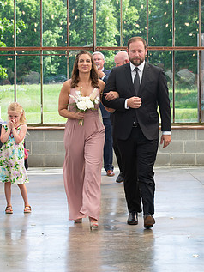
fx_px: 1044
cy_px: 127
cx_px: 138
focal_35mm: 133
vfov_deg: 14.8
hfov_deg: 11.1
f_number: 5.6
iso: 160
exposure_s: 1/200
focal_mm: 70
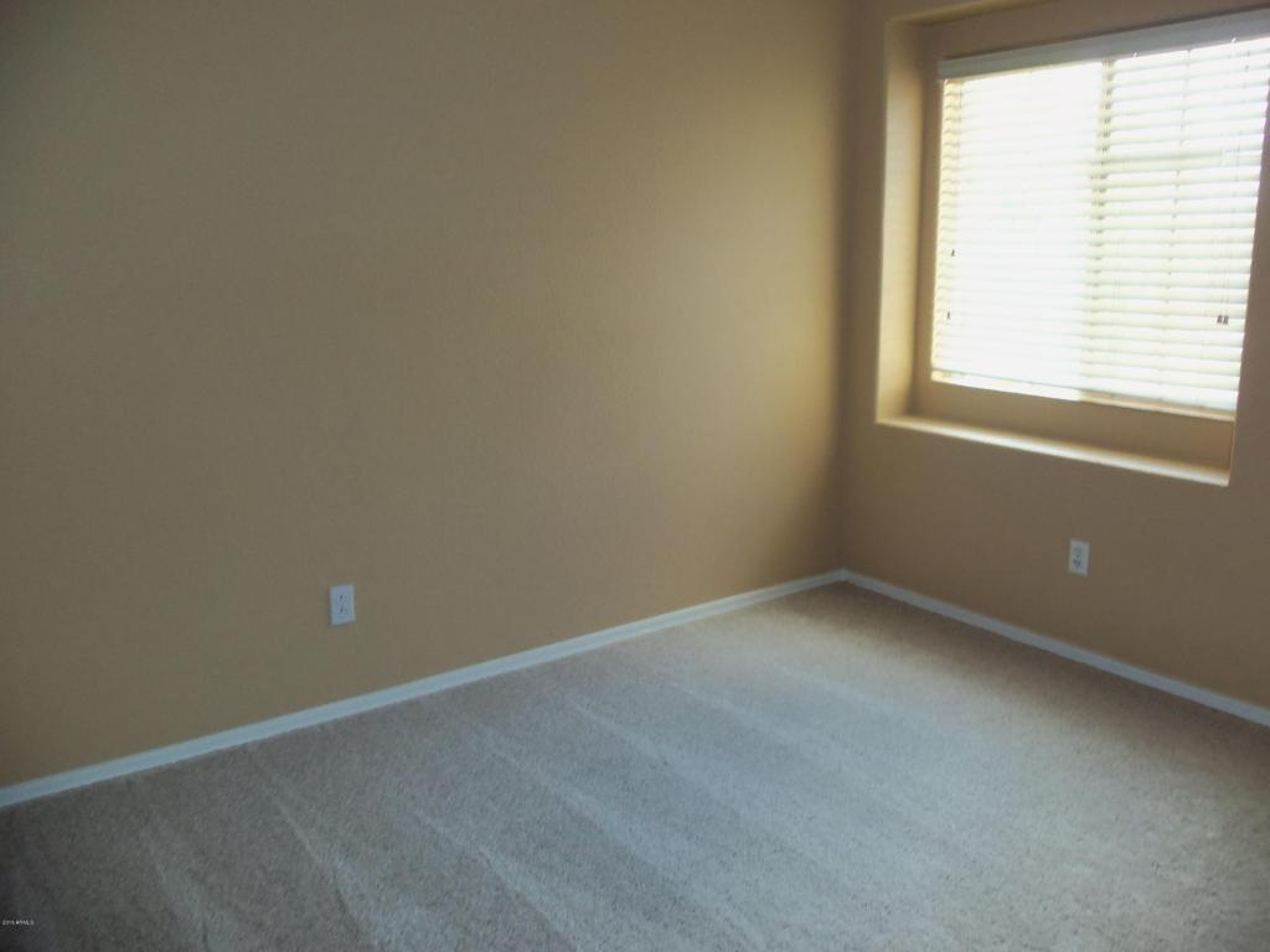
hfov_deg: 61.7
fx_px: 1064
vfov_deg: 48.2
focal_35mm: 29
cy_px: 476
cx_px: 635
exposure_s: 1/30
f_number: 3.4
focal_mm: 5.2
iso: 125
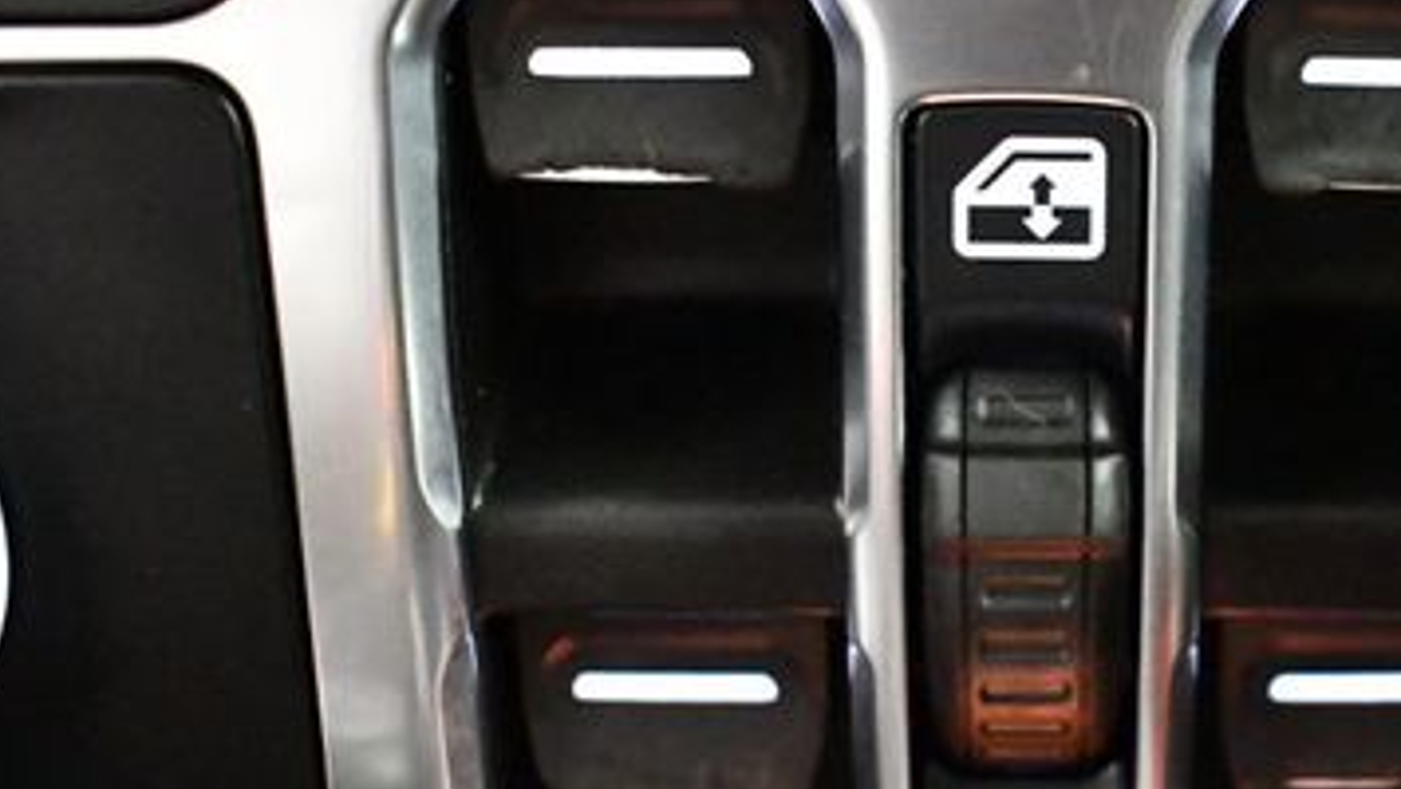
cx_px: 1172
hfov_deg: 30.1
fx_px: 2527
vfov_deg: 17.6
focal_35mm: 68
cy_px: 623
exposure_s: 1/25
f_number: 3.5
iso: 12800
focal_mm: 18
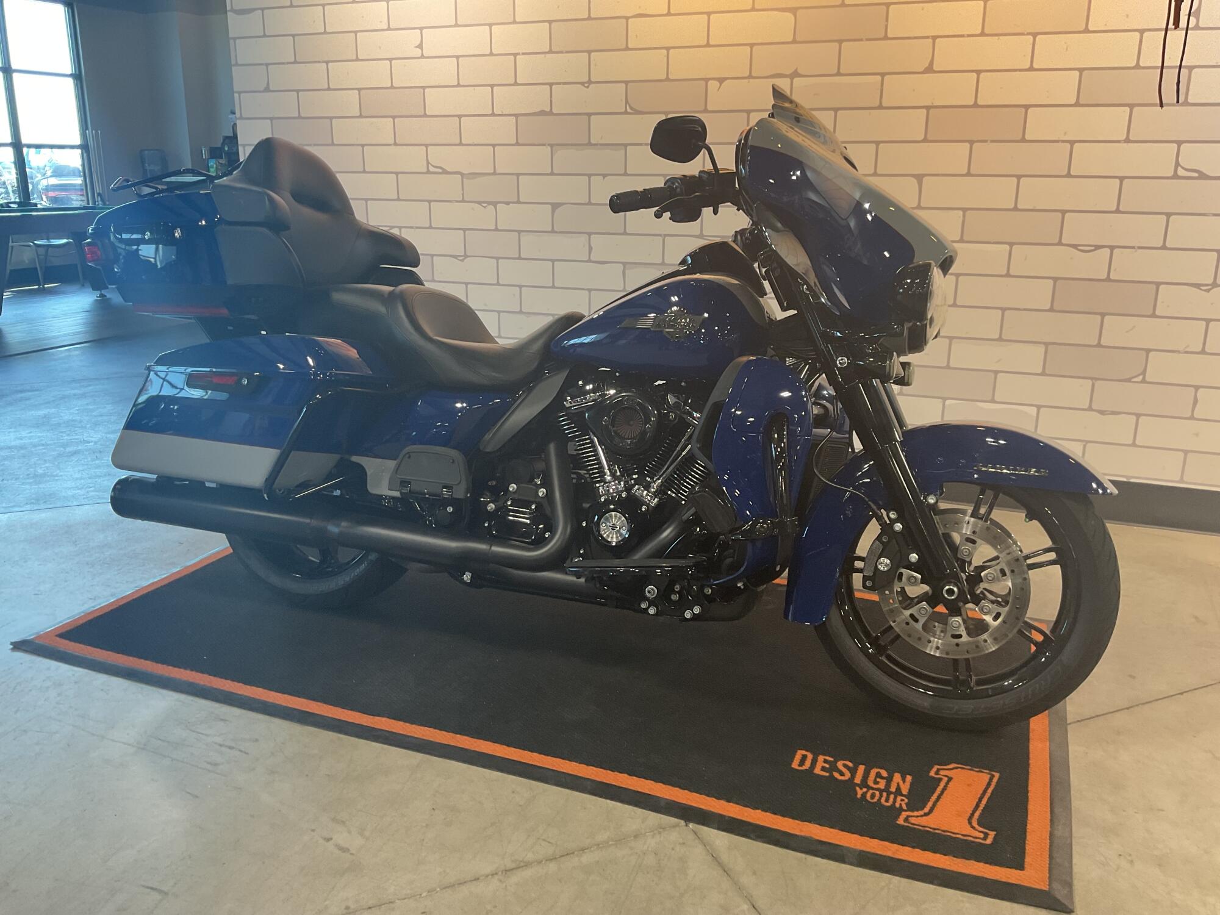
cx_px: 610
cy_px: 458
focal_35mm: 29
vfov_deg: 48.2
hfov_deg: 61.7
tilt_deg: -16.8
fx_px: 1022
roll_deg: +1.0
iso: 50
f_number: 1.8
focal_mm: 3
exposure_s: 1/50
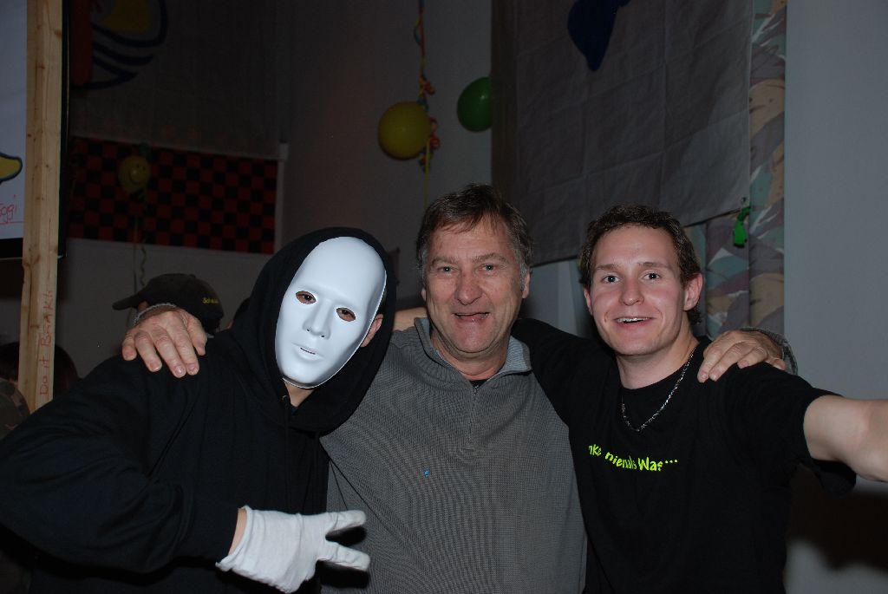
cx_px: 444
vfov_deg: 32.0
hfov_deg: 46.4
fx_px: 1037
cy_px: 297
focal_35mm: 42
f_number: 4
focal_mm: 28
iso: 200
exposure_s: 1/60
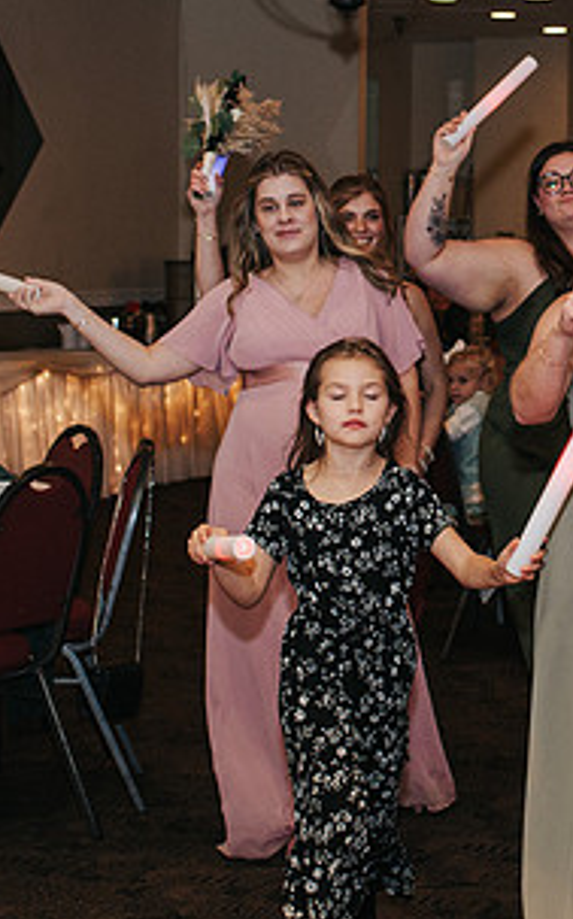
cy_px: 328
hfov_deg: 12.7
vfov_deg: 20.4
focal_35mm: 102
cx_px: 569
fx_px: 2552
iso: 800
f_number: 3.2
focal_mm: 35
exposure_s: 1/200
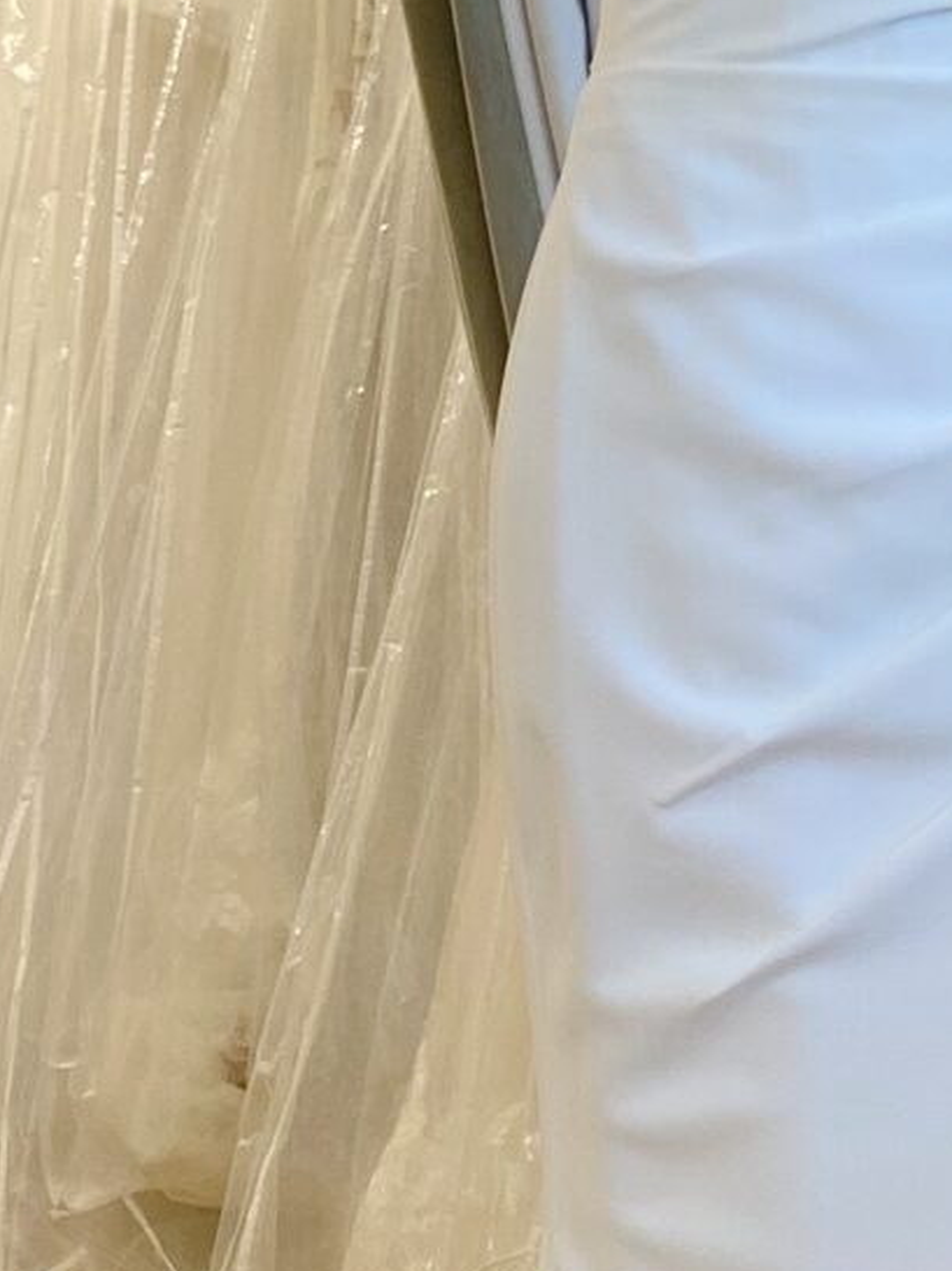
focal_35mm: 122
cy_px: 1006
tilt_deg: -6.9
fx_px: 4477
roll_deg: +0.5
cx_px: 1057
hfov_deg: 11.9
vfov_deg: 16.1
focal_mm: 4.25
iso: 125
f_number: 1.8
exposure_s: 1/100
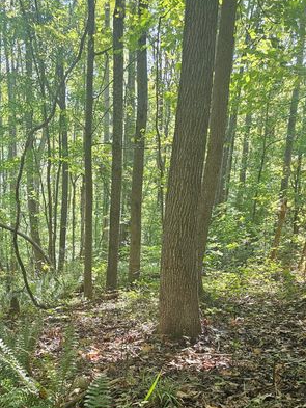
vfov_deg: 45.9
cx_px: 76
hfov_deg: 36.0
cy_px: 314
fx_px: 459
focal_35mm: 39
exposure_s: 1/180
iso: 200
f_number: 1.7
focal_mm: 6.3
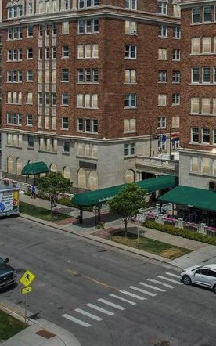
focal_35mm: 52
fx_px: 490
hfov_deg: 23.8
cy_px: 88
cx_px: 214
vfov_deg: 37.9
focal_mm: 8.38
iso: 100
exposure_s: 1/1600
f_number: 2.8
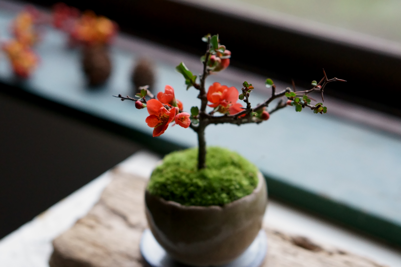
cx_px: 200
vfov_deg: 18.2
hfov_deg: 27.0
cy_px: 134
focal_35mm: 75
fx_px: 835
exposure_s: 1/640
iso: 4000
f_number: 3.2
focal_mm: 50
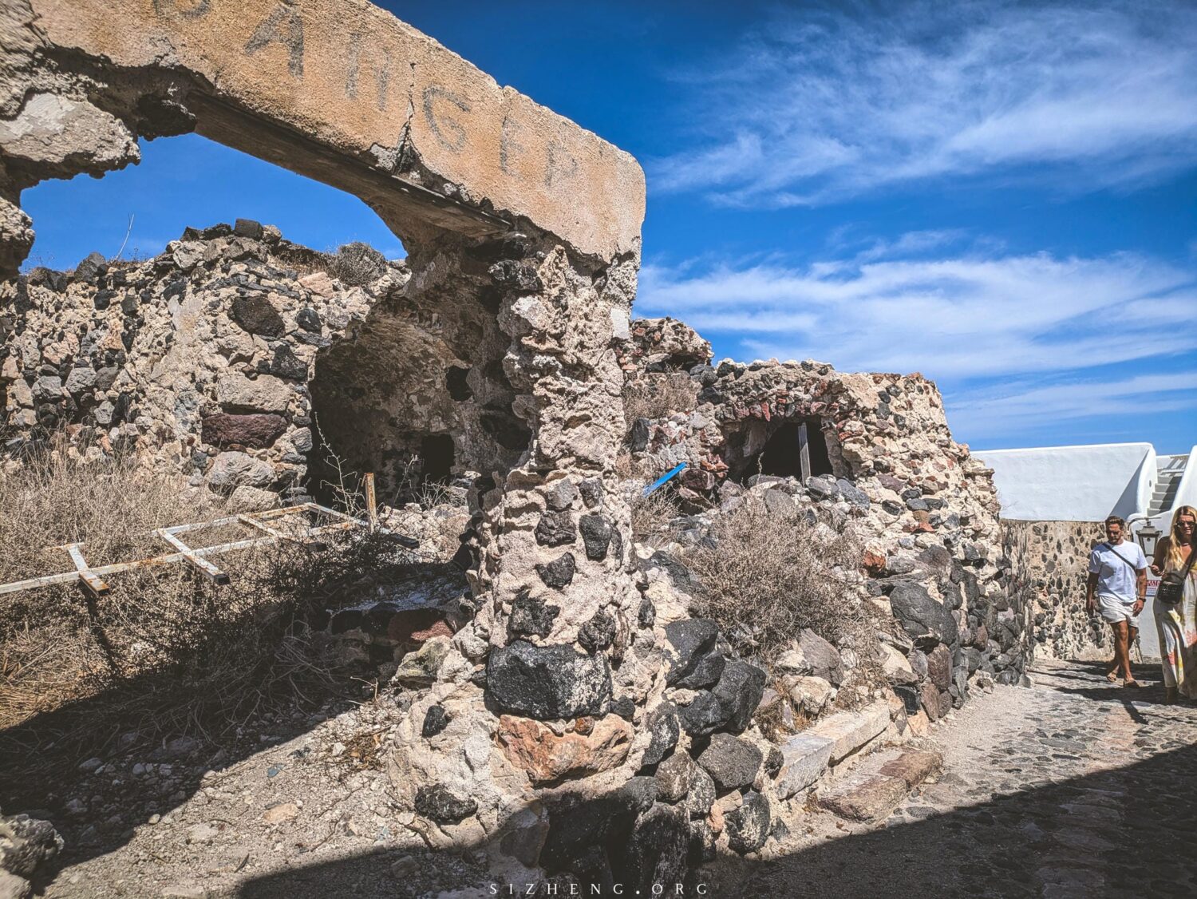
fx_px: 865
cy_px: 450
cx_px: 598
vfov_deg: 54.9
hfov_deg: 69.4
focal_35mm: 25
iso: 42
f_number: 1.89
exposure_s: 1/2841
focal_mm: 5.43
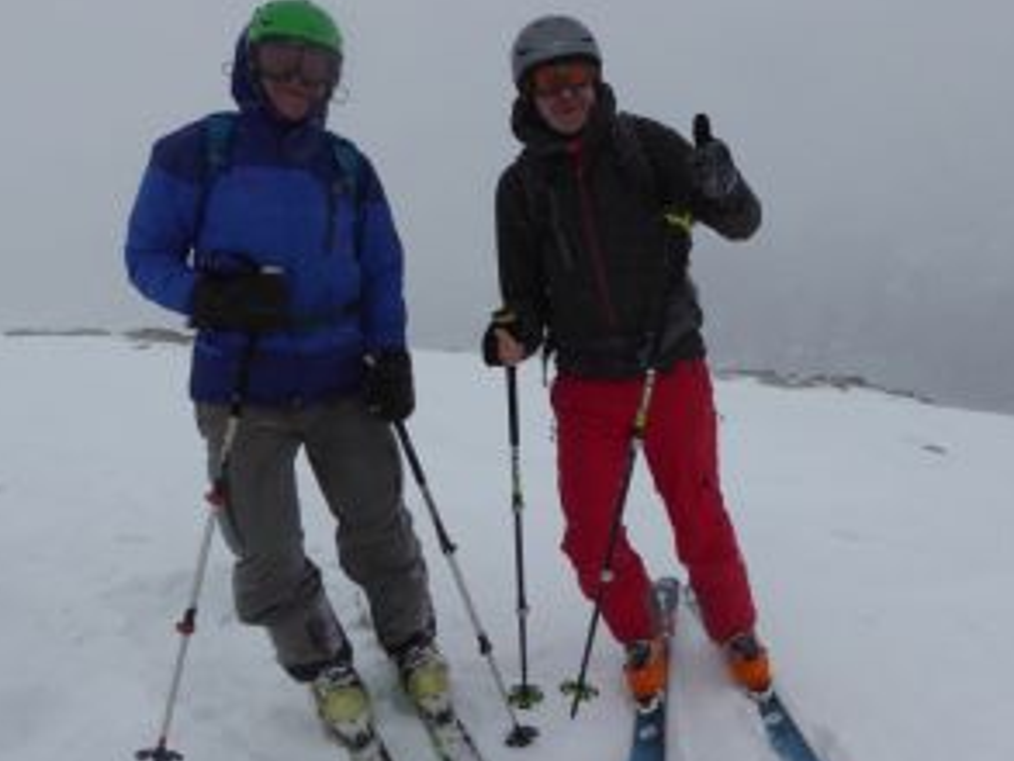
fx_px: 1026
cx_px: 600
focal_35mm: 35
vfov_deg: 40.7
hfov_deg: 52.3
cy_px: 415
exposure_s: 1/1000
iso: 200
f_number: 3.3
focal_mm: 4.3
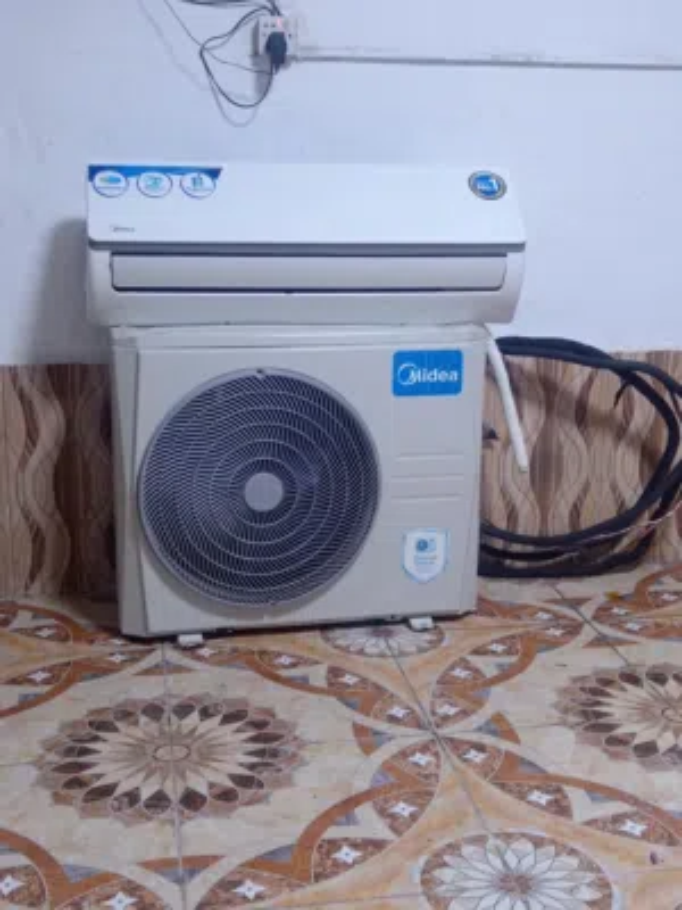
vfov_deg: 41.2
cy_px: 455
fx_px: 1208
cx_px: 341
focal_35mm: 46
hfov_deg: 31.5
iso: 1090
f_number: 1.9
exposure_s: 1/33.3
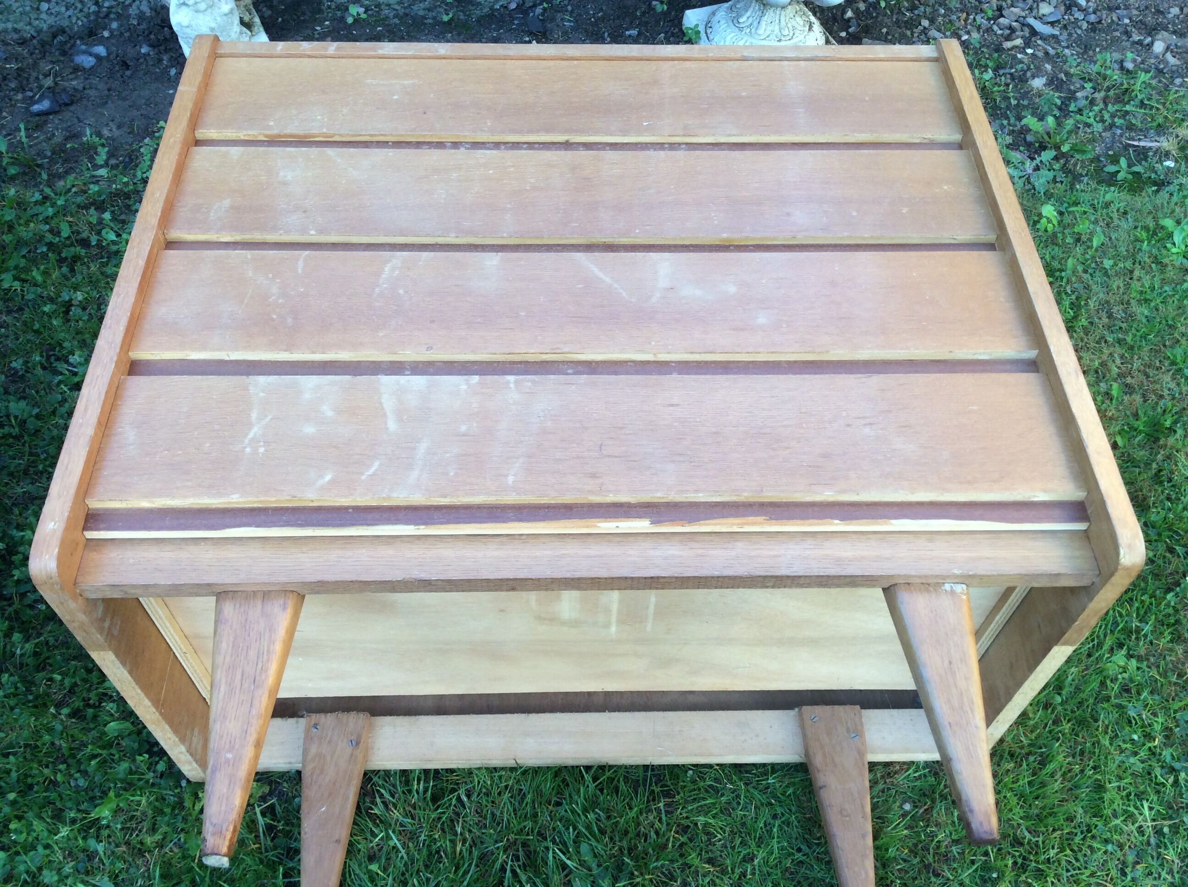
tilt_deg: -55.5
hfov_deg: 56.9
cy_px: 444
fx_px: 1097
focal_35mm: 32
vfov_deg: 44.1
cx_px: 594
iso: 50
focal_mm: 3.3
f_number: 2.4
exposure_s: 1/100
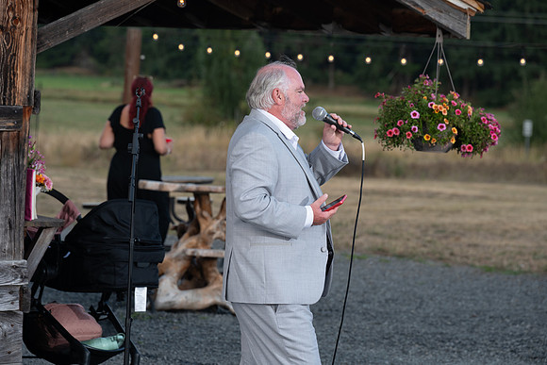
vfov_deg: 9.2
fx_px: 2280
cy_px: 182
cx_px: 274
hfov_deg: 13.7
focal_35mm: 150
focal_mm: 150
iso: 320
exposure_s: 1/200
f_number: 6.3
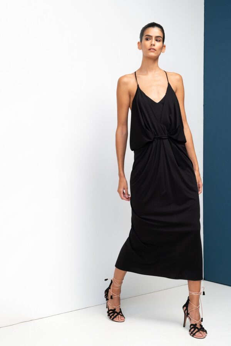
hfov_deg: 27.0
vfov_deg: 39.6
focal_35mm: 50
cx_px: 116
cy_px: 173
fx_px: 481
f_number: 10
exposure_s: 1/160
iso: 400
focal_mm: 50
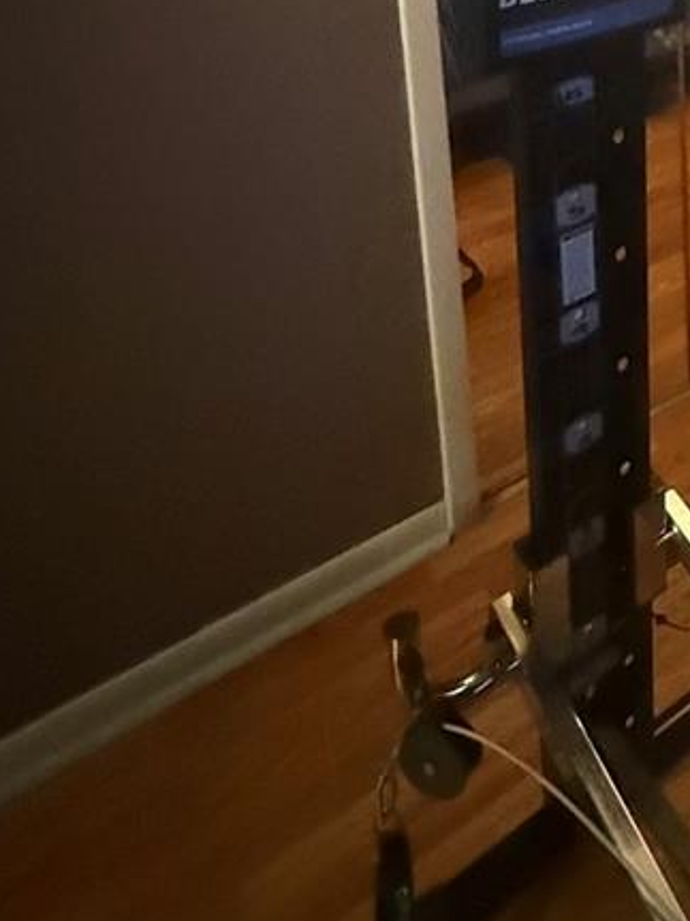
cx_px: 869
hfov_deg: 30.2
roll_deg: -2.5
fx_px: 1037
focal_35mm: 39
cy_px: -130
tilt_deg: -10.6
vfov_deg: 38.2
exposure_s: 1/40
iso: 1600
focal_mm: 2.22
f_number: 2.2
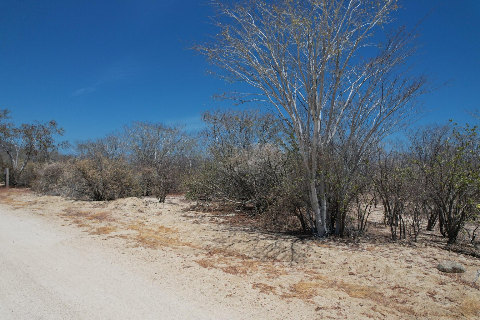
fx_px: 293
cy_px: 160
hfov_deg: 78.6
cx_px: 240
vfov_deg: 57.2
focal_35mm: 22
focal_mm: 8.38
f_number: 2.8
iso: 120
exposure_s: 1/4000
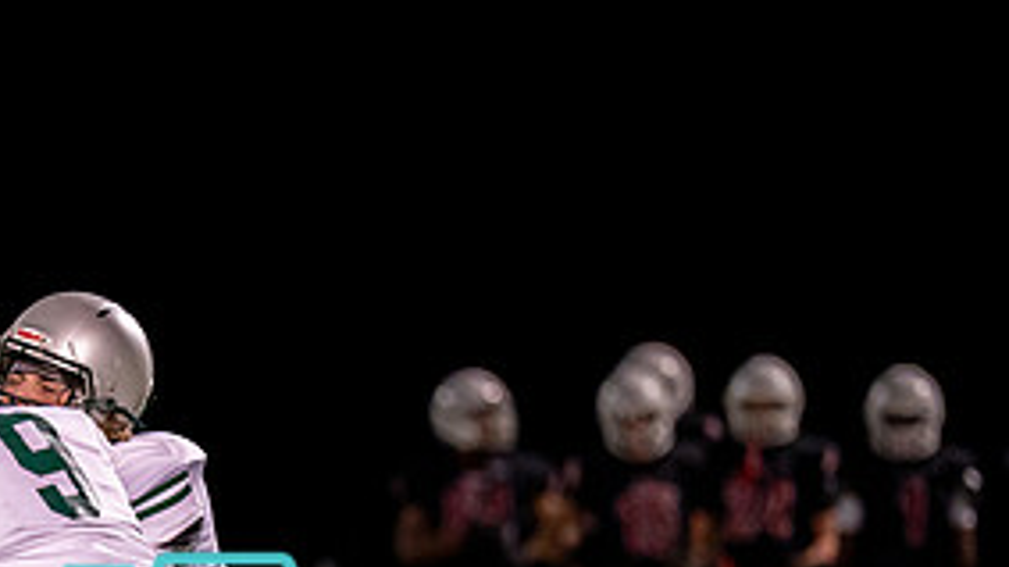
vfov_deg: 2.1
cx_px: -74
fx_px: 15727
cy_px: 683
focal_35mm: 588
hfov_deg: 3.7
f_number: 2.8
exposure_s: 1/1000
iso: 2000
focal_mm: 200
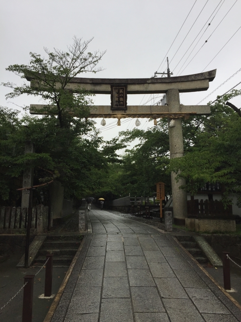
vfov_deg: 61.7
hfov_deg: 48.2
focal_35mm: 29
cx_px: 120
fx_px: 269
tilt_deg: +13.1
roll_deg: +0.7
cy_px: 161
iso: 32
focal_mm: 4.15
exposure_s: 1/488
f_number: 2.2
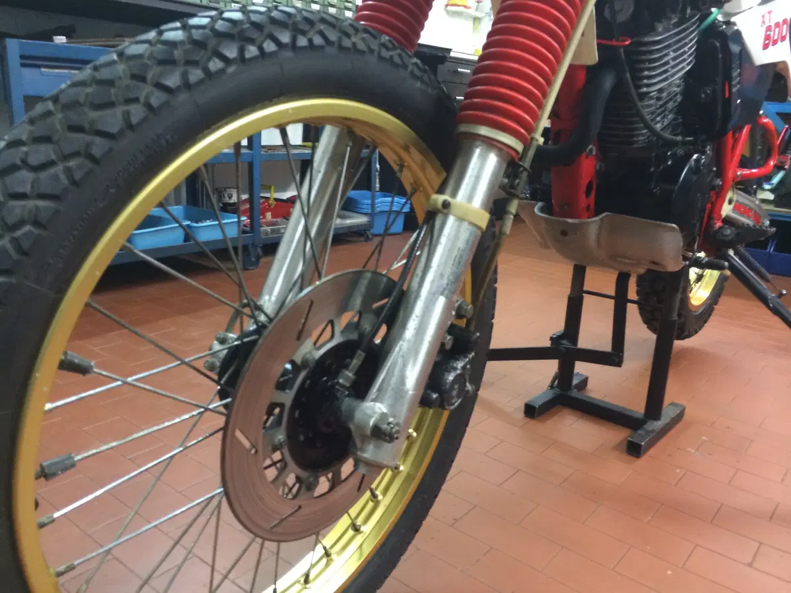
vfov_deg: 46.8
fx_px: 686
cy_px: 296
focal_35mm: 30
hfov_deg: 60.0
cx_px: 396
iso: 320
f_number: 2.2
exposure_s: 1/20
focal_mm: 4.12
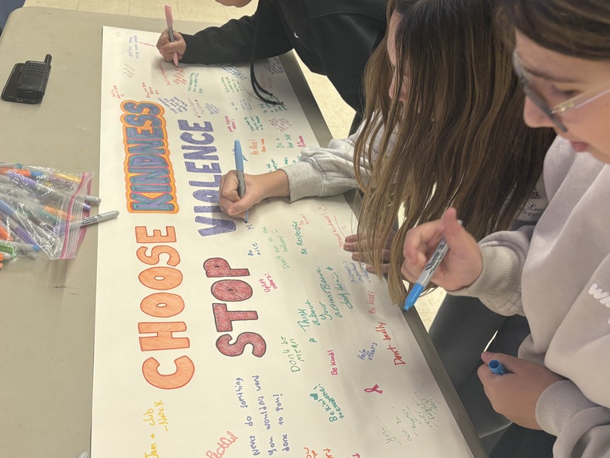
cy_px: 229
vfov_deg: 40.7
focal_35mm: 35
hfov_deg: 52.0
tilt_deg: -38.1
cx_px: 224
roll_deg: -7.9
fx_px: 617
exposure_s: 1/120
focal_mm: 5.96
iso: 100
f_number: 1.6
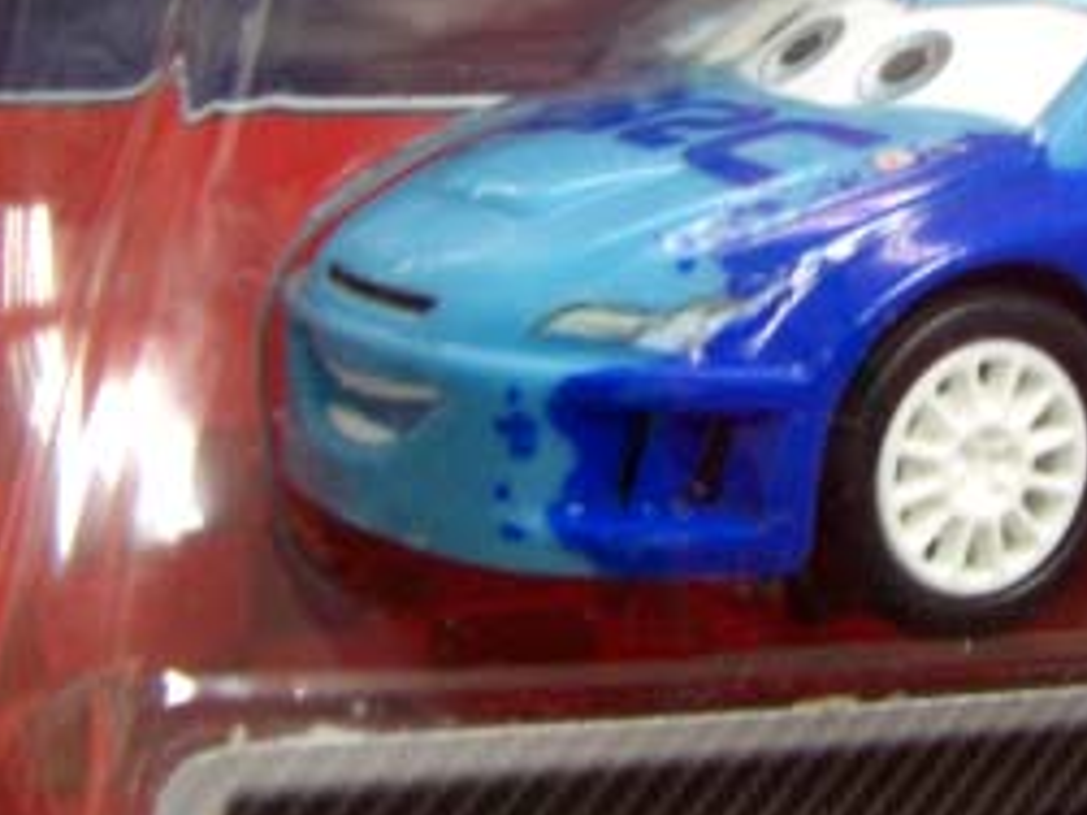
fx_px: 3045
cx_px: 896
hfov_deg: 20.0
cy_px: 273
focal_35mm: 97
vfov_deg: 15.2
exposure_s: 1/25
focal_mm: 6.3
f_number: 3.4
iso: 200
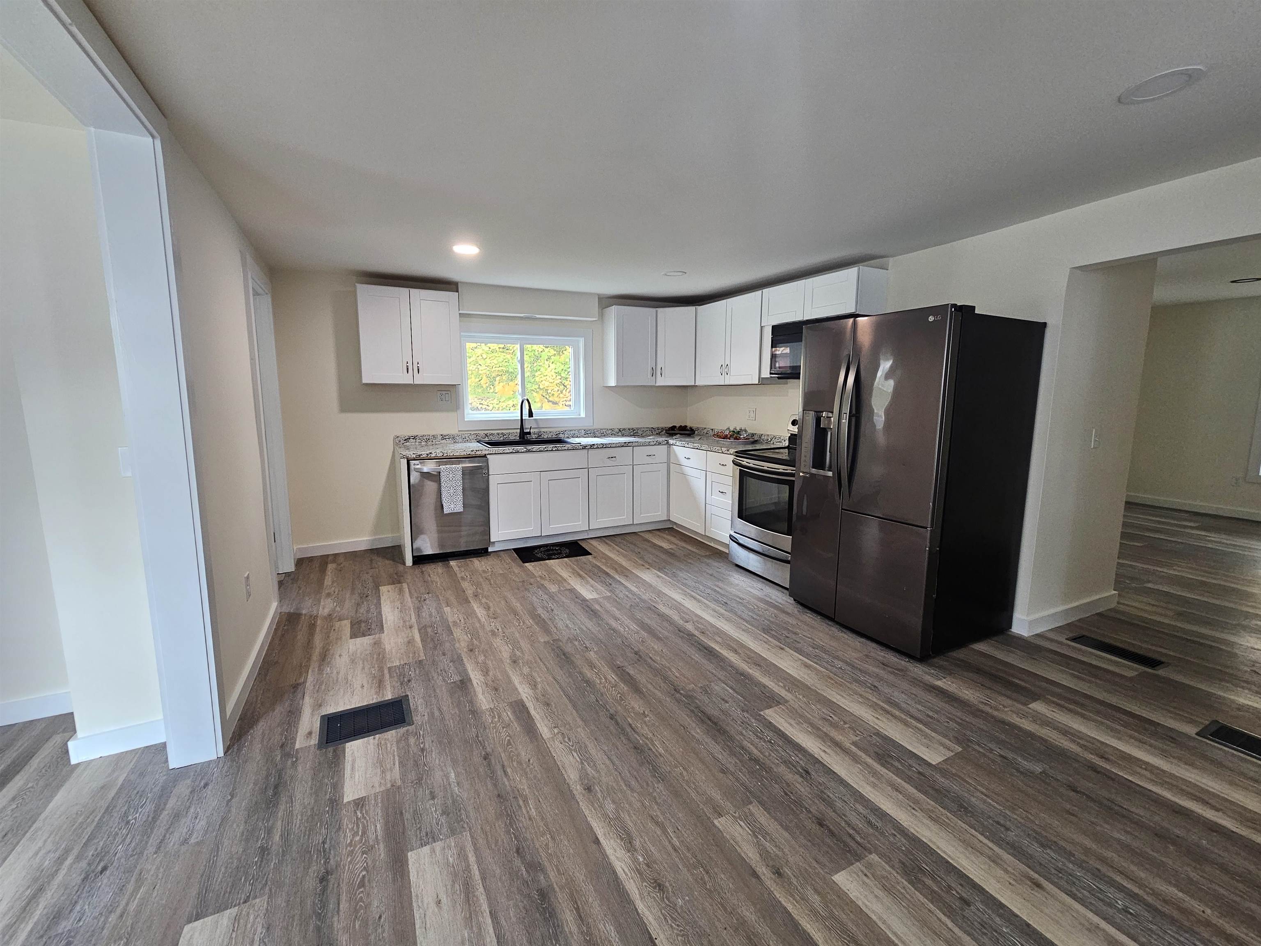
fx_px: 474
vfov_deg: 89.9
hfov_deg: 106.2
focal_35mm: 13
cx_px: 630
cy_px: 473
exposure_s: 1/60
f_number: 2.2
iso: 250
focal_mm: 2.2
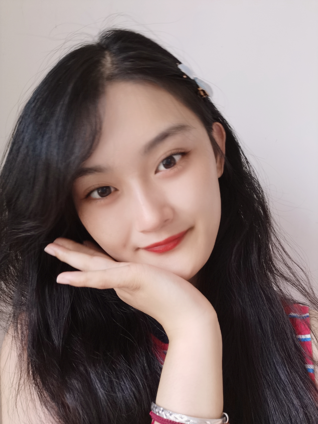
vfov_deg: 67.3
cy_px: 212
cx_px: 159
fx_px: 318
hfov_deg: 53.1
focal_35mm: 26
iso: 207
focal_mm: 3.85
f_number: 2
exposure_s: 1/50
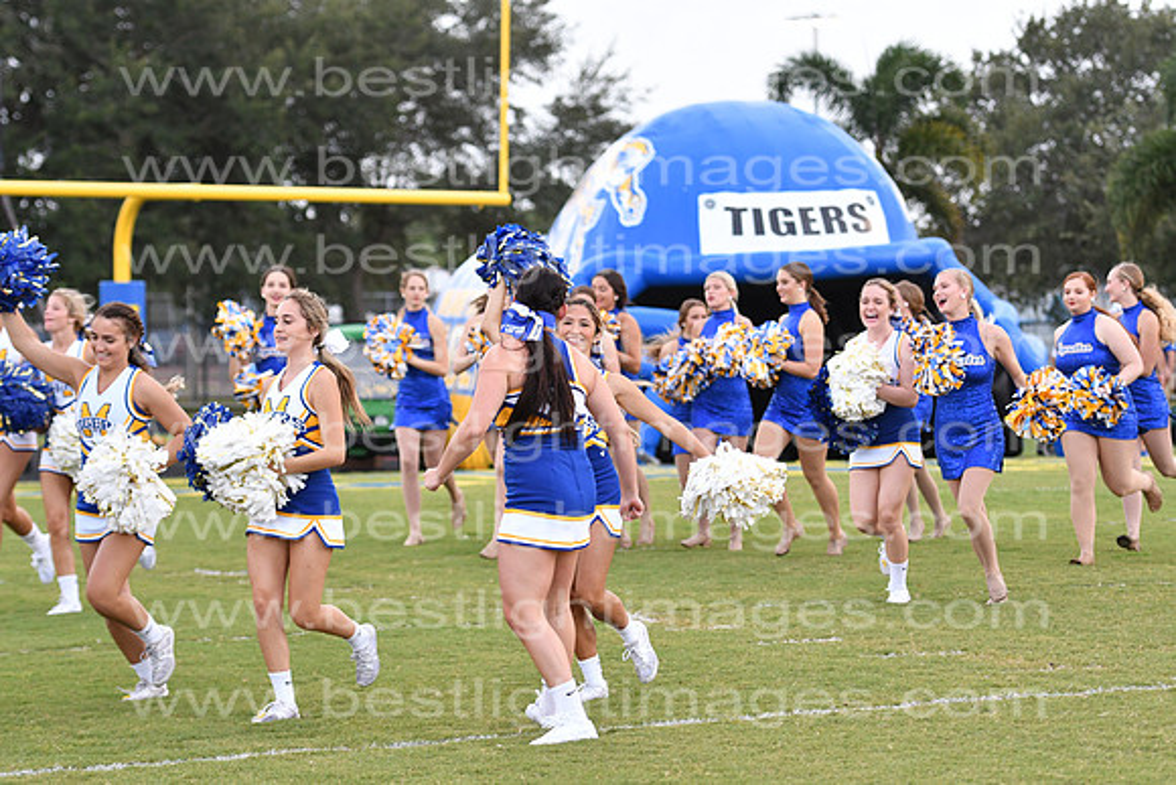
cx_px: 588
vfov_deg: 10.2
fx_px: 4411
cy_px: 392
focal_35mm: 135
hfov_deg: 15.2
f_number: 3.2
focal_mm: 90
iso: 800
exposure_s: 1/640
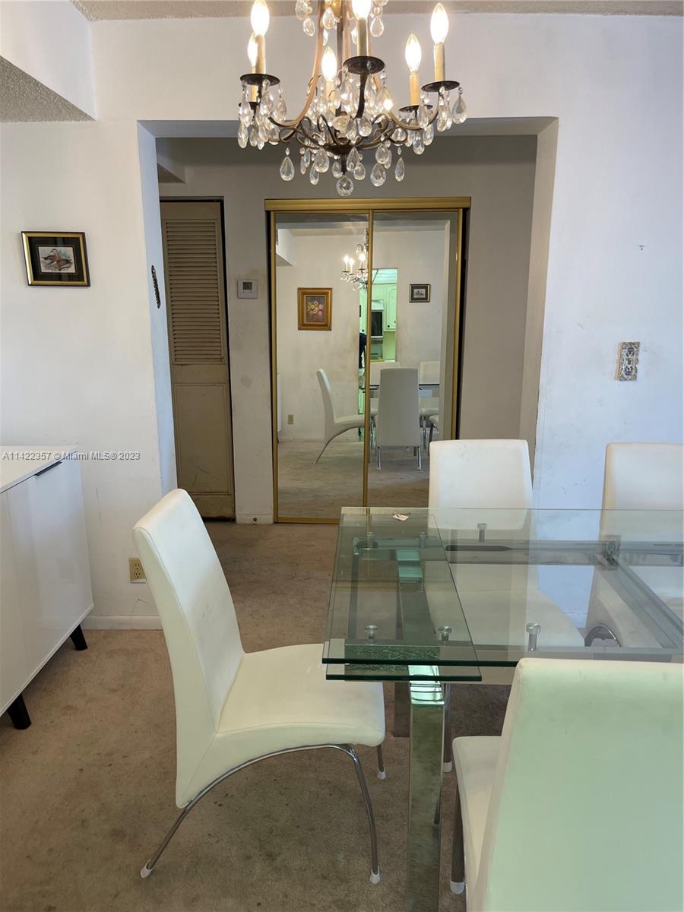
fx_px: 685
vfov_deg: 67.3
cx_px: 342
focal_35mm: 26
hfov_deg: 53.1
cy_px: 456
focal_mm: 5.1
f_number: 1.6
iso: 80
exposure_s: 1/60
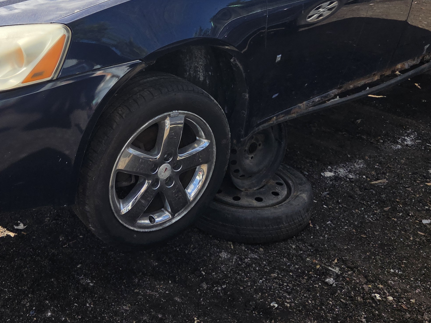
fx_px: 585
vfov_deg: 29.8
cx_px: 154
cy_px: 44
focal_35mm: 47
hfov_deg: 40.1
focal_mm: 5.4
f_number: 1.8
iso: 80
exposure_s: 1/5259
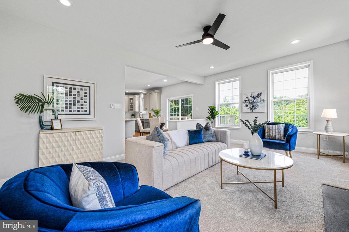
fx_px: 136
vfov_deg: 81.1
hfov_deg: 104.3
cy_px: 116
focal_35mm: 14
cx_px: 174
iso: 1600
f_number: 8
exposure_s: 1/320
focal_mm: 14
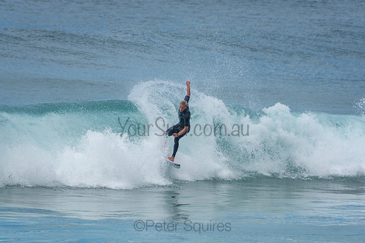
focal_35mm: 600
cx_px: 182
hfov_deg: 3.4
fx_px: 6084
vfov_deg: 2.3
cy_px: 122
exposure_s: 1/1250
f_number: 5.6
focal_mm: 400
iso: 200
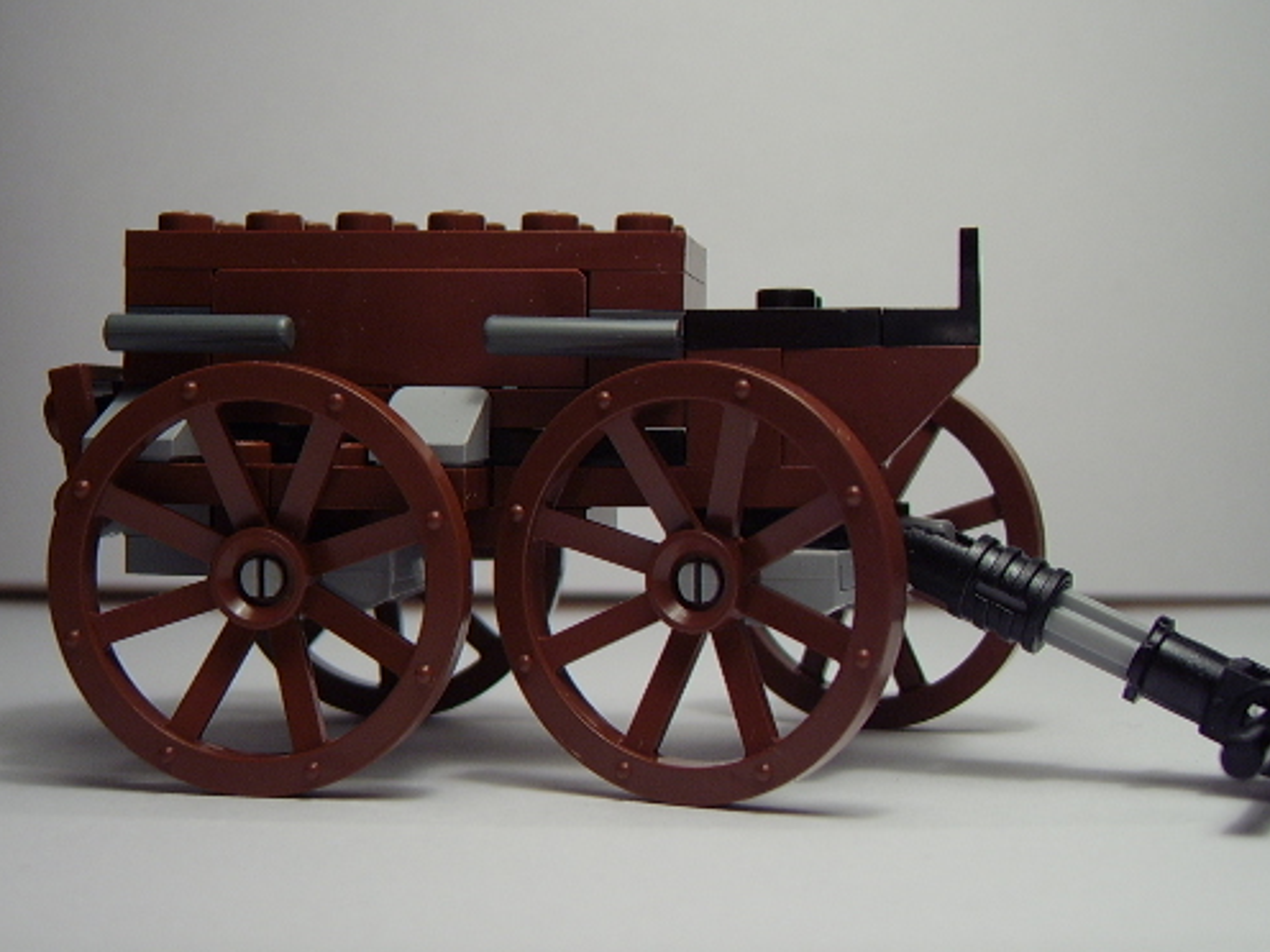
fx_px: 1468
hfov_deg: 46.7
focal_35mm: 40
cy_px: 415
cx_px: 730
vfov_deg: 35.9
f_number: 2.7
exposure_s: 1/84
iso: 100
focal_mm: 8.13
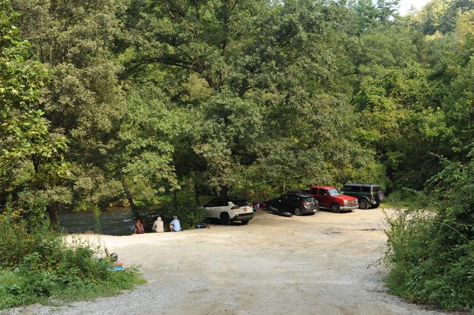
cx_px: 230
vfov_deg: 35.0
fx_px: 500
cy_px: 165
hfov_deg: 50.7
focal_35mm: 38
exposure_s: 1/125
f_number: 7.1
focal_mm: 35
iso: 250
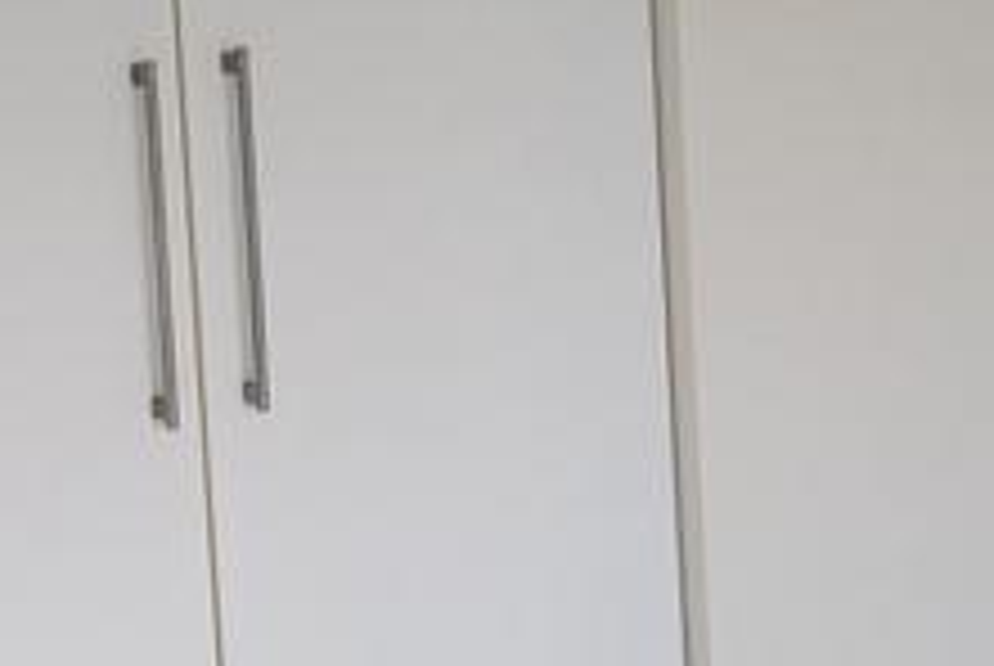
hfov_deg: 20.9
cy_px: 81
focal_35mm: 94
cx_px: -9
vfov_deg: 14.5
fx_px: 2599
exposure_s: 1/100
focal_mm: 4.65
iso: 50
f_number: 1.8
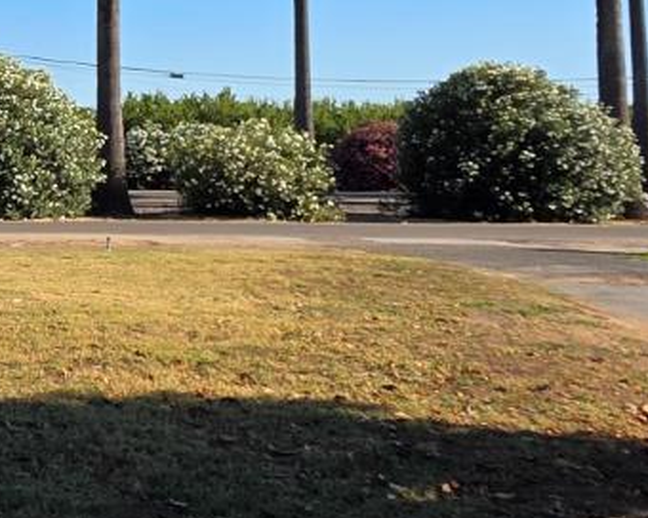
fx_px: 1074
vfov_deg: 26.3
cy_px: 62
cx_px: -187
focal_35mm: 56
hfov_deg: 28.0
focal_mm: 2.2
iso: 40
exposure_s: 1/1509
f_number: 1.9
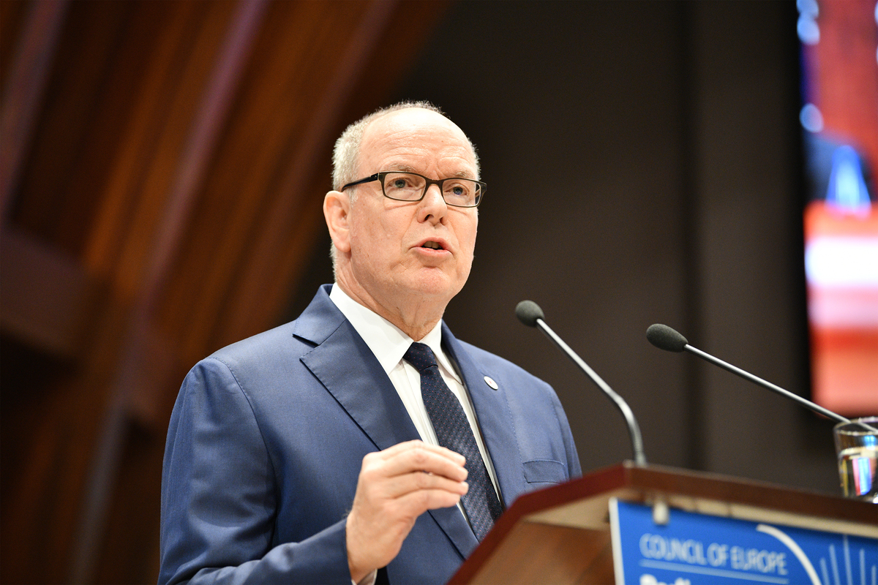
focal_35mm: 130
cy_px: 292
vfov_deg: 10.5
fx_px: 3170
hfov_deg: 15.8
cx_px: 439
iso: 2000
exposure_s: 1/160
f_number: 2.8
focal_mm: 130
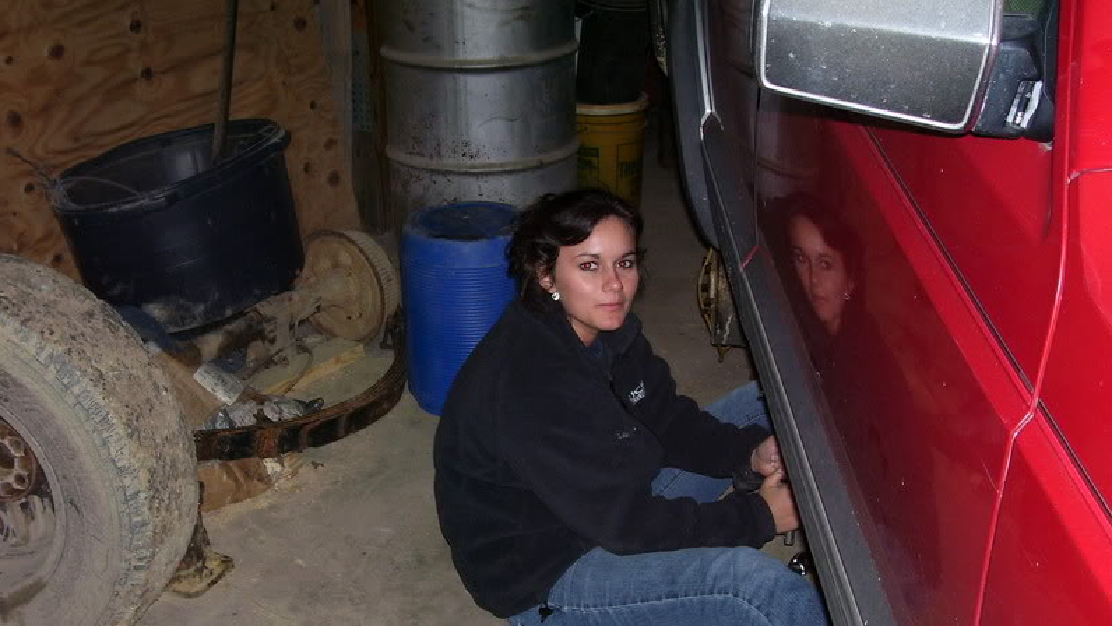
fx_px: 1357
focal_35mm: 46
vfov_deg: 25.9
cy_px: 386
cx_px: 556
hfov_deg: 44.6
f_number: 3
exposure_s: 1/60
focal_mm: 7
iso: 125
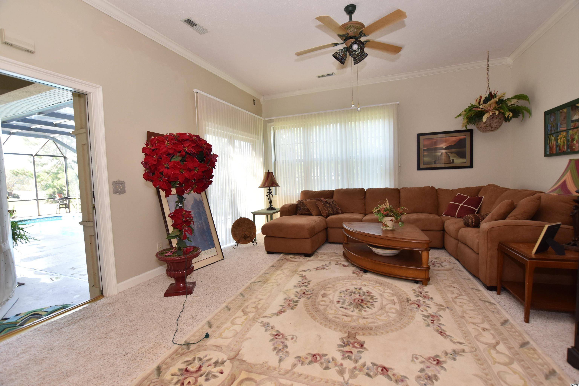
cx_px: 290
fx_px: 241
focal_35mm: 15
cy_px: 193
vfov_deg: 77.3
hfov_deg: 100.4
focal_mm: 10
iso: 320
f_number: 5
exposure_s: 1/60
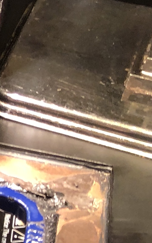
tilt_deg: -37.7
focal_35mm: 156
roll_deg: +3.8
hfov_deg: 6.6
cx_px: -468
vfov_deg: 13.4
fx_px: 1035
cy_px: 100
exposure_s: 1/20
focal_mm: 3.99
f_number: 1.8
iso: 40
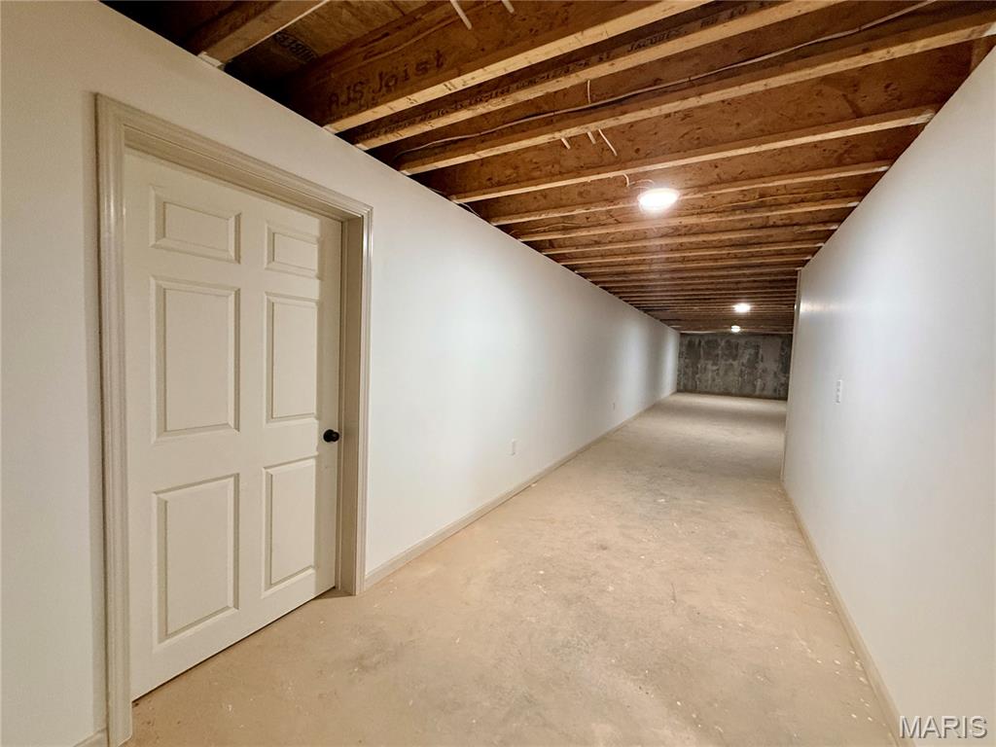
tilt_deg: -3.6
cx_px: 498
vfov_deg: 85.7
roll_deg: -2.1
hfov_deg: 102.1
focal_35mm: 14
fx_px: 403
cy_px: 374
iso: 400
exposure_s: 1/60
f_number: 2.2
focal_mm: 2.22
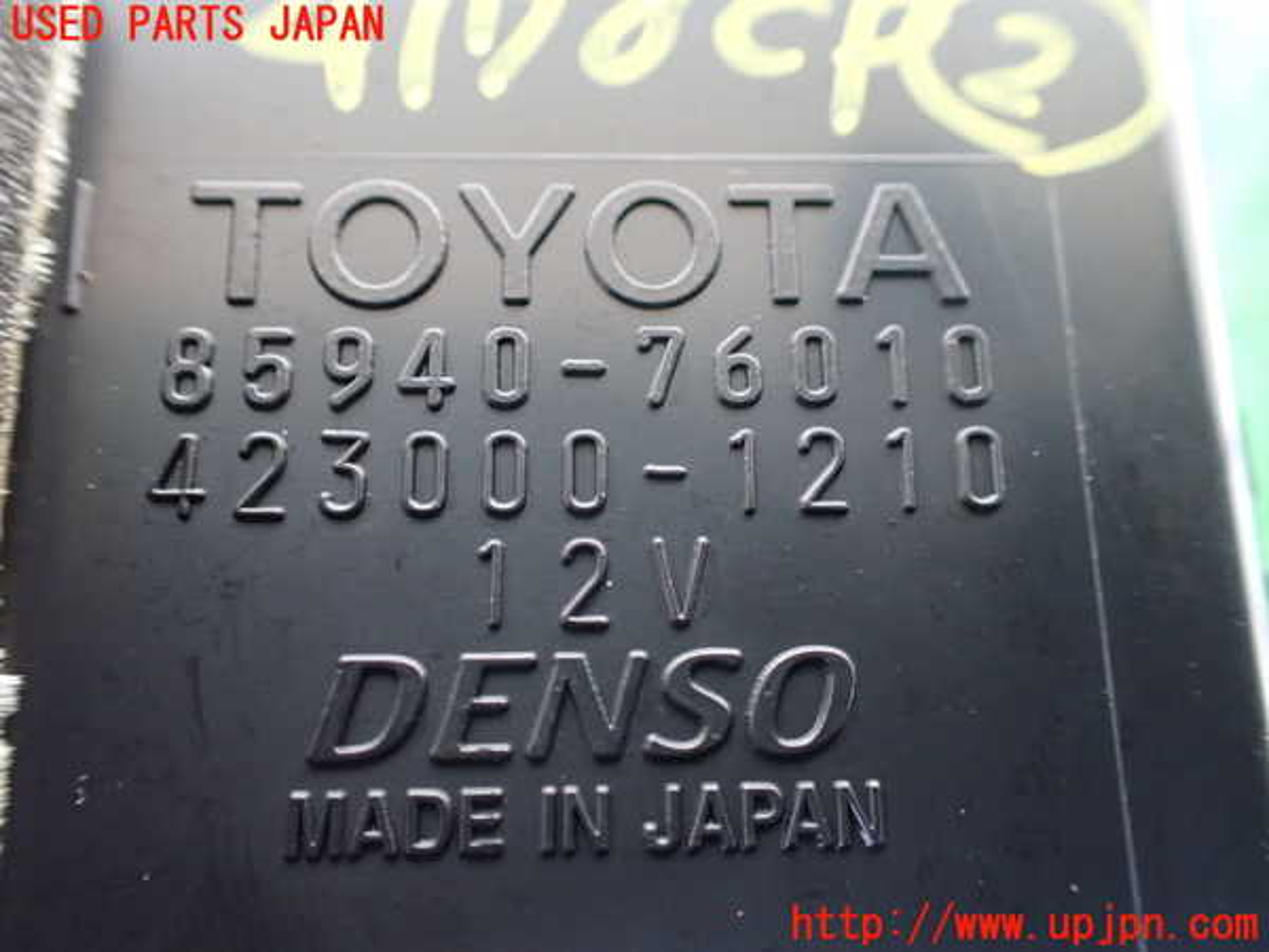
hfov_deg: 60.0
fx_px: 1100
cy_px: 476
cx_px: 634
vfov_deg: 46.8
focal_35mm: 30
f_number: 2.3
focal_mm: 5.4
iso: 800
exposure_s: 1/30
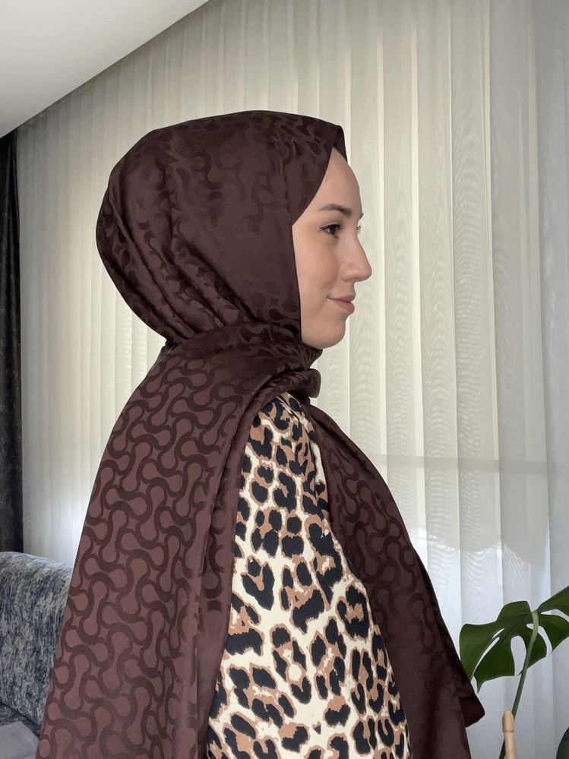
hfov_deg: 46.8
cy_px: 380
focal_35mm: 30
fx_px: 658
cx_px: 284
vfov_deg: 60.0
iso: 125
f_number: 2.2
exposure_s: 1/60
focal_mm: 2.71
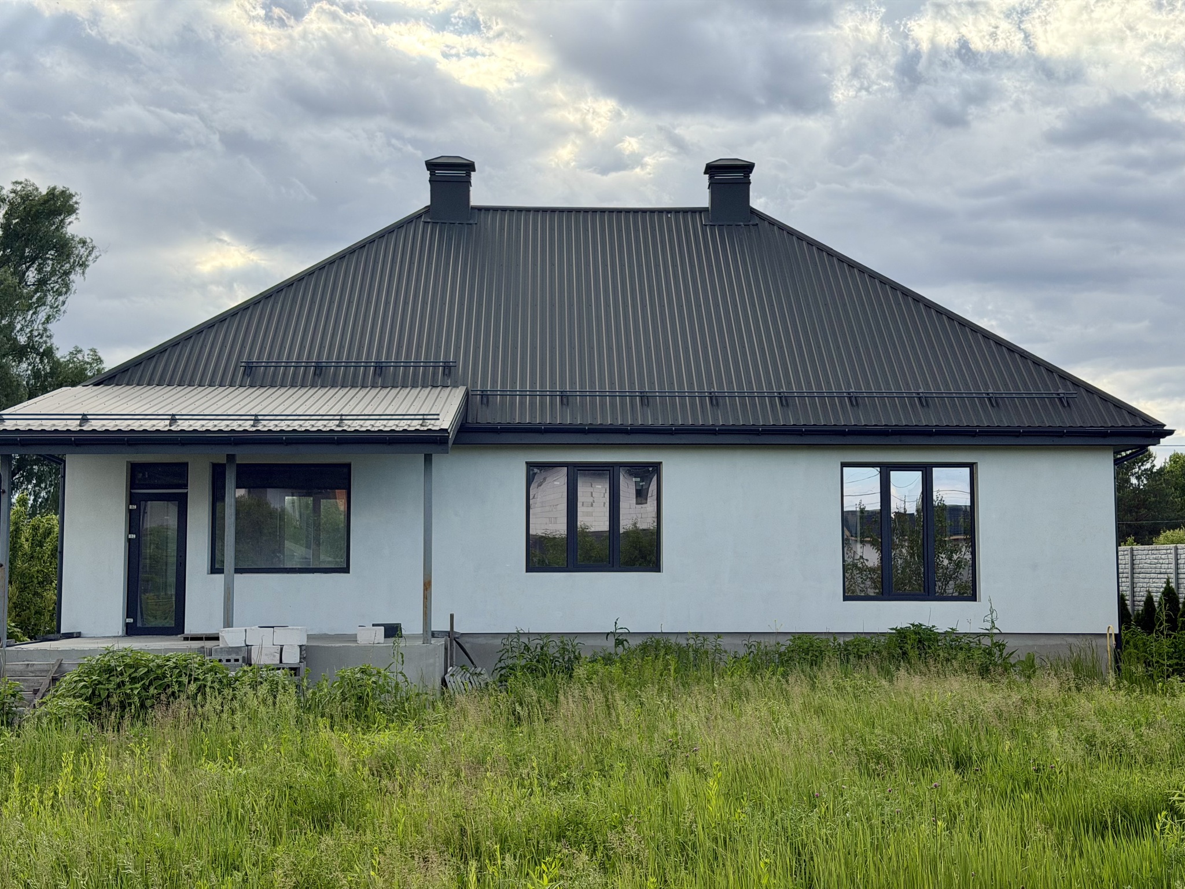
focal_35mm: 48
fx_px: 1643
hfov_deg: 39.7
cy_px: 444
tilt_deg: +5.4
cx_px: 592
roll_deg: +0.2
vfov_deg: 30.3
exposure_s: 1/2342
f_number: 1.78
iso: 80
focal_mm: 6.76
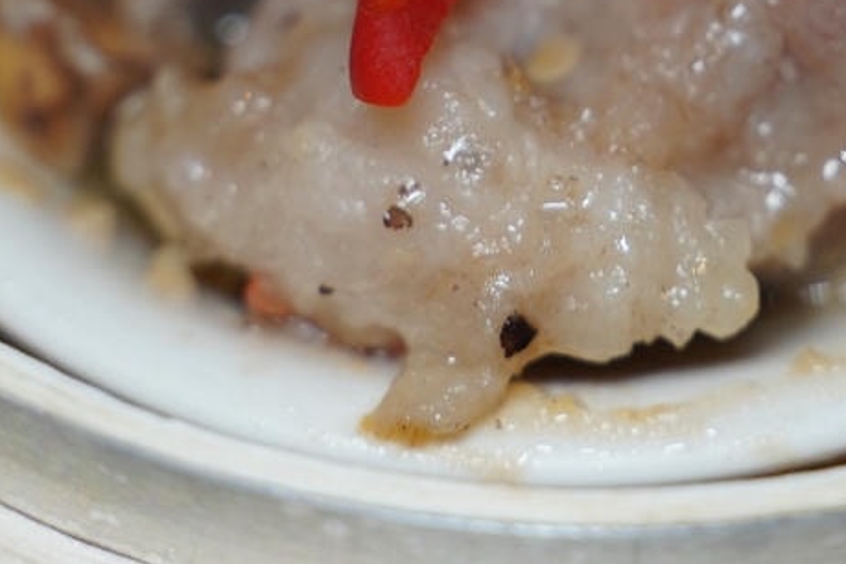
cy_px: -144
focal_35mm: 196
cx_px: 647
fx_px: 4606
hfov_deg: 10.5
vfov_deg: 6.9
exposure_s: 1/80
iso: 200
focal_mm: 75
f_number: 4
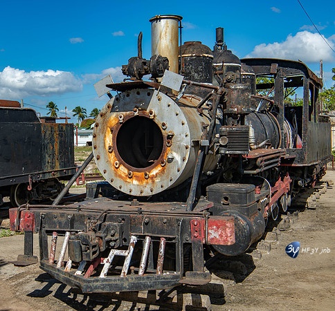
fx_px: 519
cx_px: 127
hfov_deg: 35.6
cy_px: 156
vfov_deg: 33.4
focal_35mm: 49
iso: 100
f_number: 8
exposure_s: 1/250
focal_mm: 40
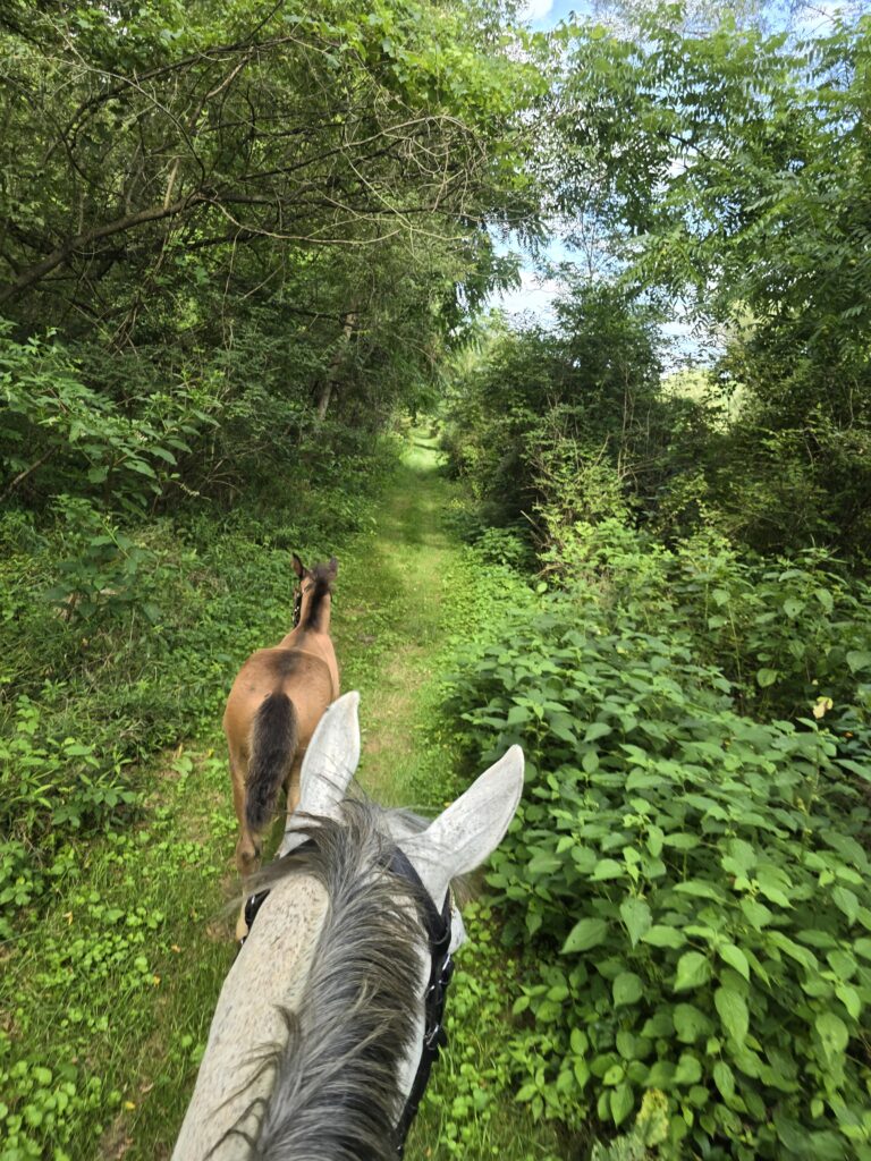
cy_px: 580
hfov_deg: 58.9
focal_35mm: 23
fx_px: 772
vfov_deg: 73.9
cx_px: 436
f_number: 1.7
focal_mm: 6.3
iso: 25
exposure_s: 1/180
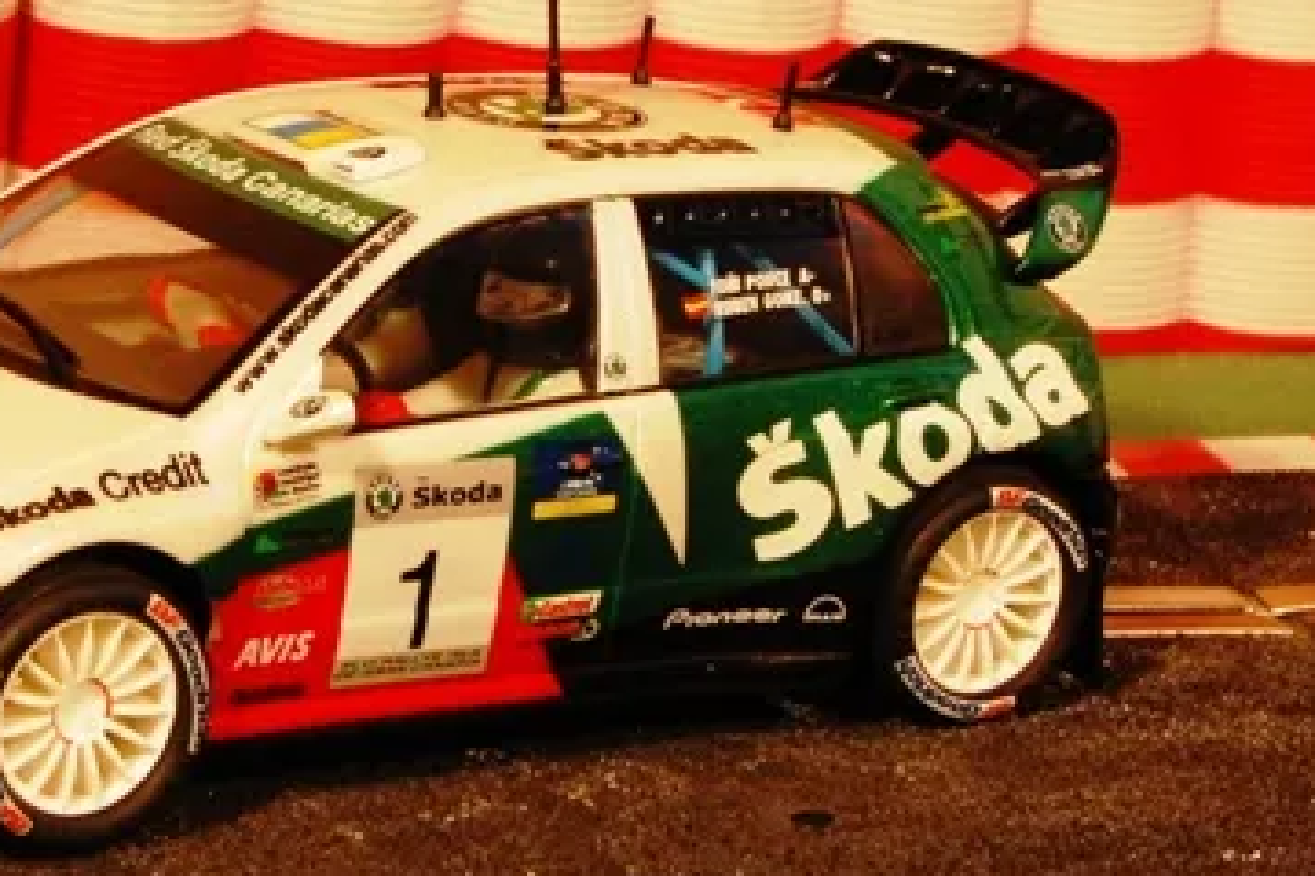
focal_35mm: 167
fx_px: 6097
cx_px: 414
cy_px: 139
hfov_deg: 12.3
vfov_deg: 8.2
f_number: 20
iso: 800
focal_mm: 50
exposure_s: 1/30
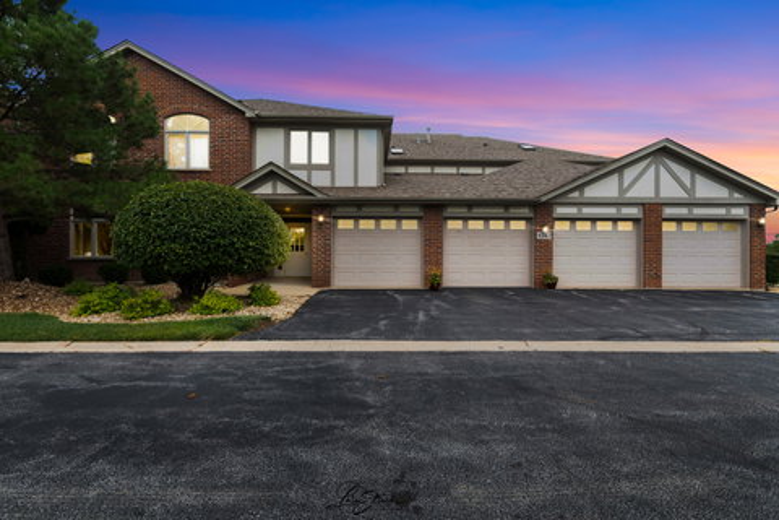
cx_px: 390
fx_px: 325
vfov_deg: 77.3
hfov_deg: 100.4
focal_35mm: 15
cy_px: 260
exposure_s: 1/1250
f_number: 8
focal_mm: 10
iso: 400
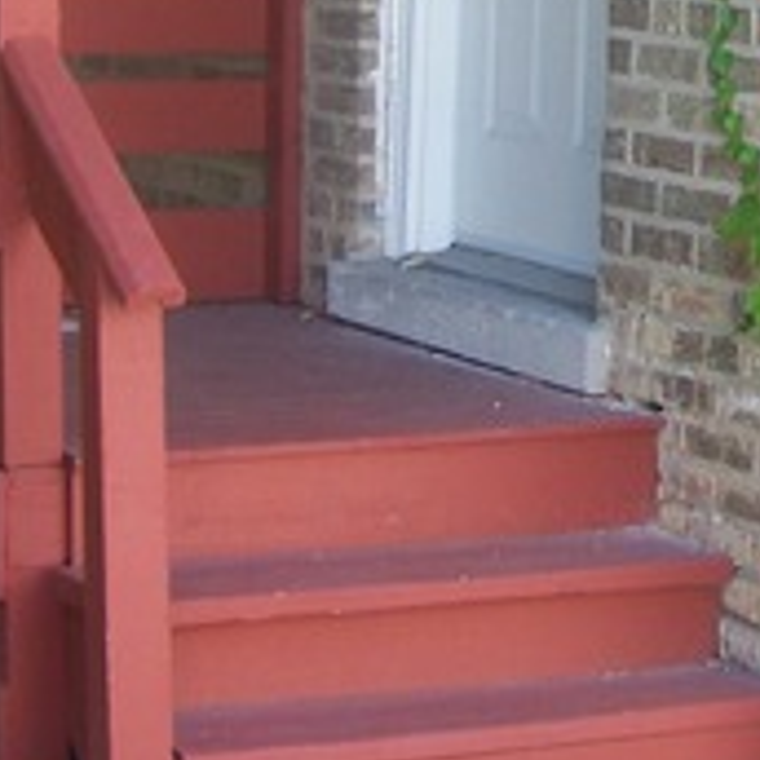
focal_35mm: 125
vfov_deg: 13.7
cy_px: -31
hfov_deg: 13.7
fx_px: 3105
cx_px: 835
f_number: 2.8
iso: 80
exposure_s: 1/100
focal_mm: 6.3
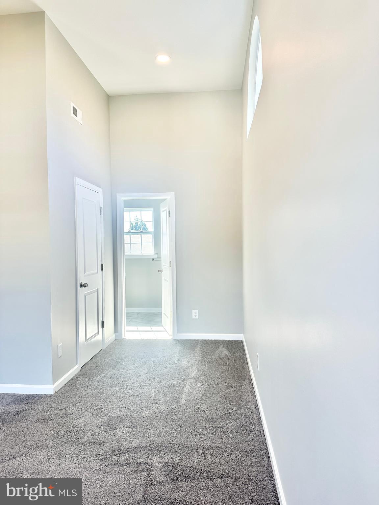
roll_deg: +0.6
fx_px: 350
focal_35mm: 24
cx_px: 190
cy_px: 252
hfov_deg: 56.8
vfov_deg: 71.6
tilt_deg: -0.8
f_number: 1.78
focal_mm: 6.86
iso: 80
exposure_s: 1/177
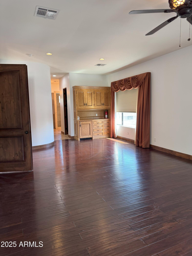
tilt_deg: -7.8
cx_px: 96
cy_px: 128
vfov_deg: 71.6
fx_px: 177
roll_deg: +0.7
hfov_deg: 56.8
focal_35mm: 24
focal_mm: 6.76
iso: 125
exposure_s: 1/60
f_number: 1.78
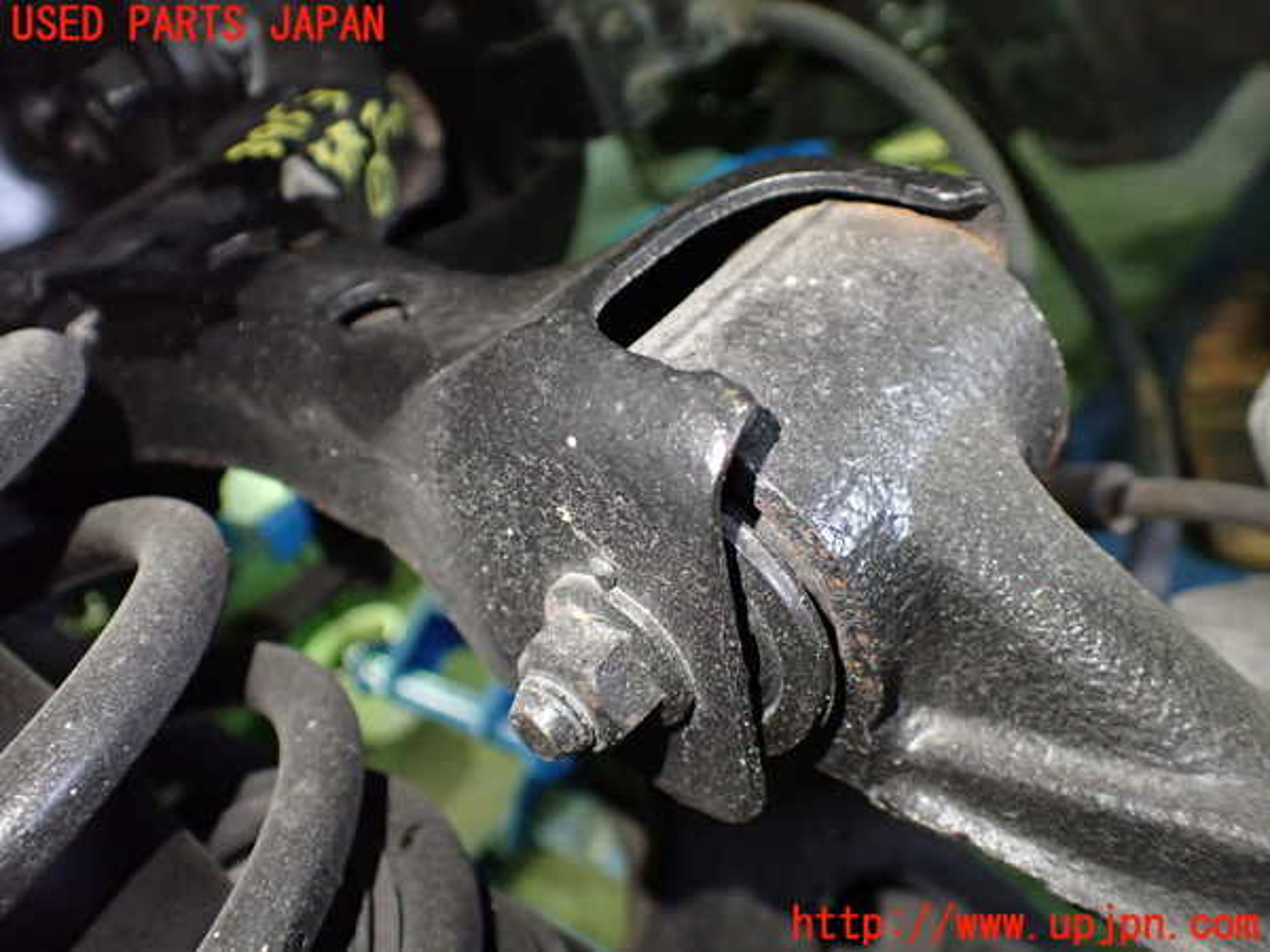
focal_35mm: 30
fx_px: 1101
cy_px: 476
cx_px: 635
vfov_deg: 46.8
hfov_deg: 60.0
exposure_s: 1/30
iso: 800
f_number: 2.3
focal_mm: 5.4
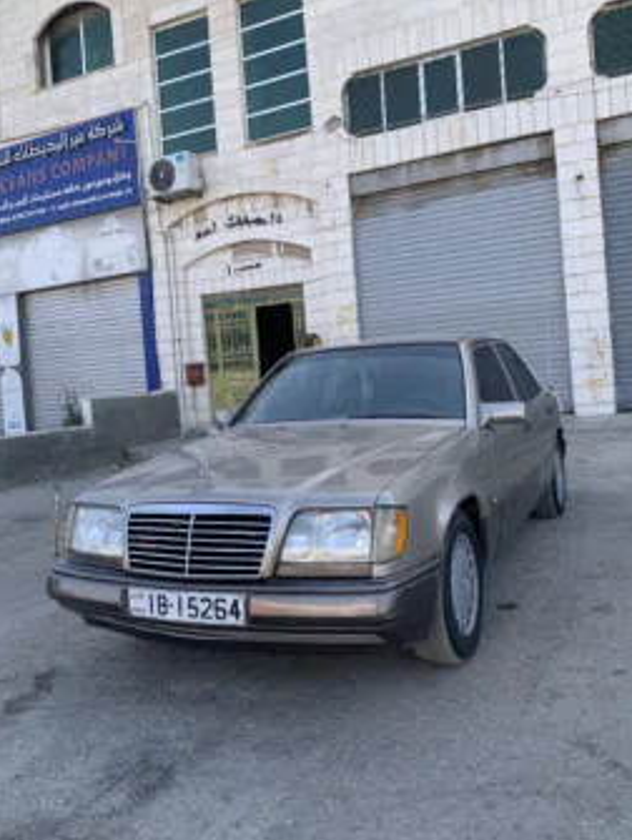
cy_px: 399
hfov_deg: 45.5
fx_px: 753
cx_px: 331
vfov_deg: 58.3
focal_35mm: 31
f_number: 1.8
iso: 25
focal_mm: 4.25
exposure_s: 1/529
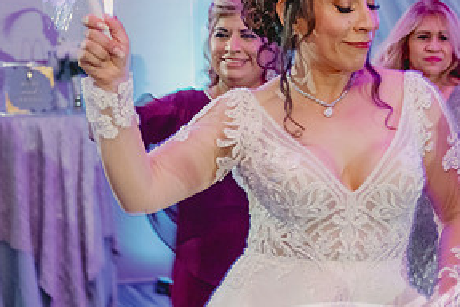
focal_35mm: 90
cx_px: 344
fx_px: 1150
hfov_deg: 22.4
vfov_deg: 15.2
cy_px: 189
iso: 1600
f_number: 2.8
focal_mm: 38
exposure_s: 1/80
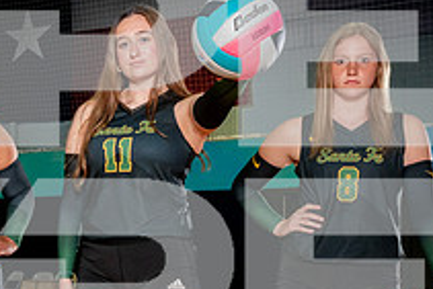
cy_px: 288
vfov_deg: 16.0
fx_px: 1011
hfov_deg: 22.8
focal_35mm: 84
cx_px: -41
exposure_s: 1/200
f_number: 7.1
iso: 500
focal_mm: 30
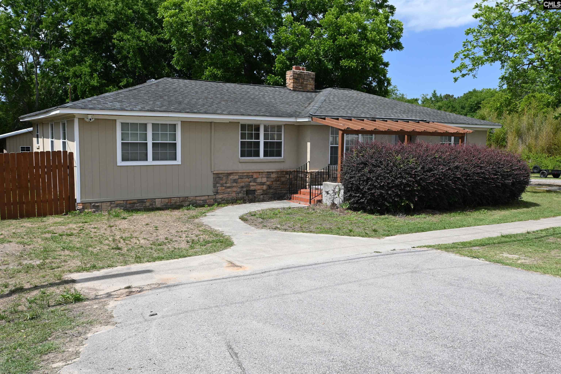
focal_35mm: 31
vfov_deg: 42.6
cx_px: 280
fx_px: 479
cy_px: 187
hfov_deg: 60.7
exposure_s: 1/400
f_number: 7.1
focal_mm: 20.5
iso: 100
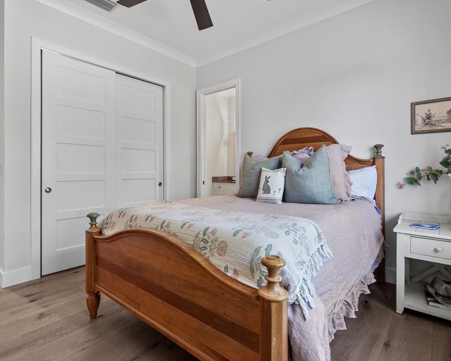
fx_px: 240
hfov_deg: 86.4
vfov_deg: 73.8
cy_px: 175
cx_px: 222
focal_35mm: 18
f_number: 9
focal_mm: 14
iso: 200
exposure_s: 1
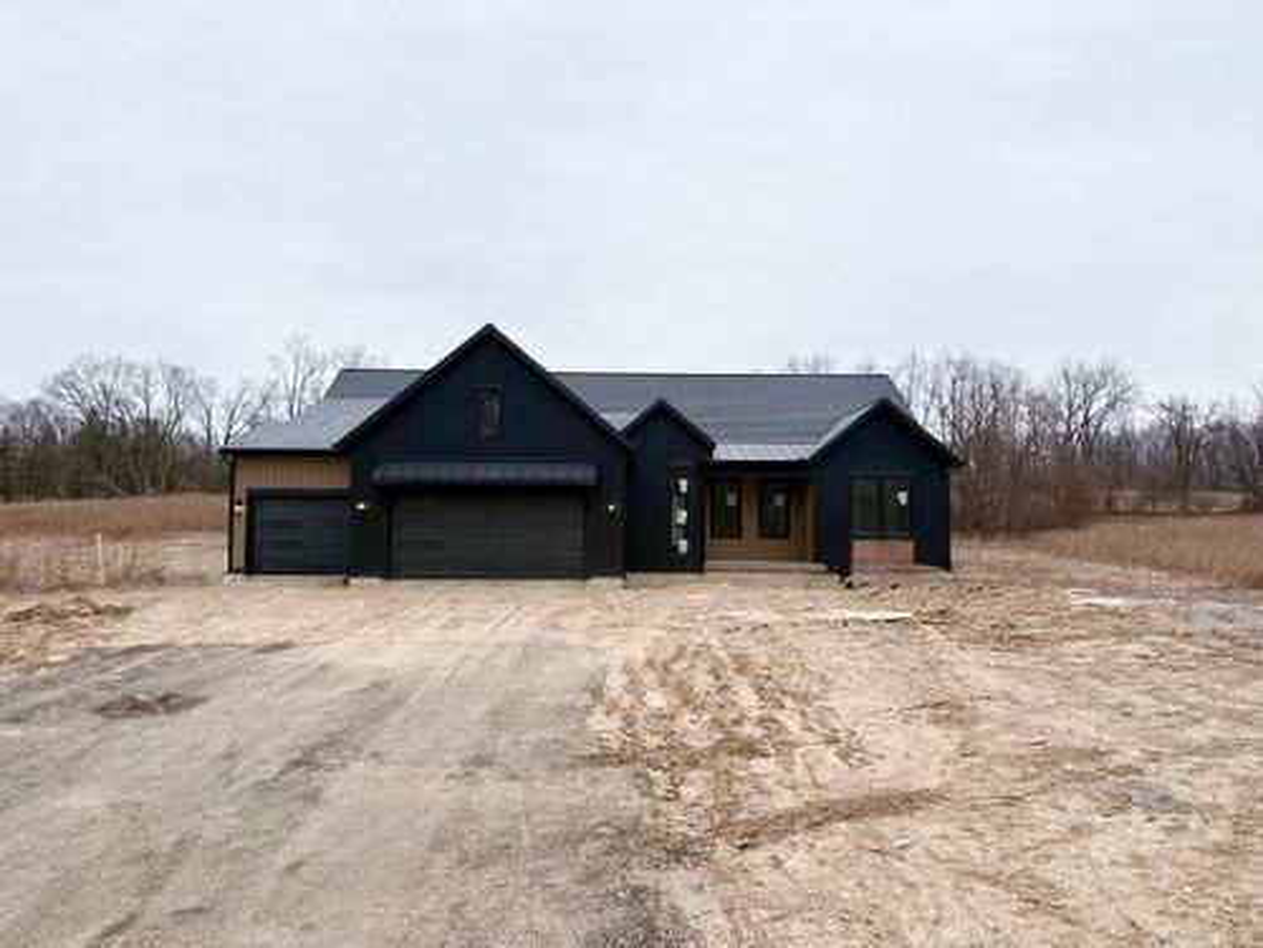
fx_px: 949
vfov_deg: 53.1
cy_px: 474
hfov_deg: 67.3
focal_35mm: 26
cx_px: 632
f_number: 1.6
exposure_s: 1/791
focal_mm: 5.96
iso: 50
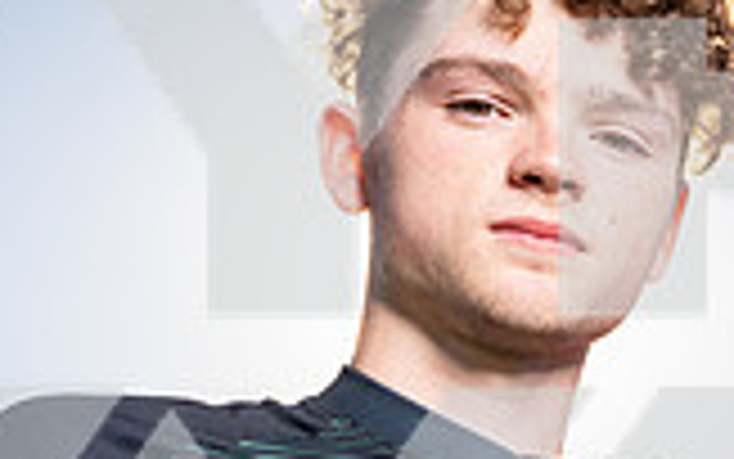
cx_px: 486
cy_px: 628
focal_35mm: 170
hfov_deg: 12.3
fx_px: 3402
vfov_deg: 7.6
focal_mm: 47
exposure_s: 1/250
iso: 100
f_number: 8
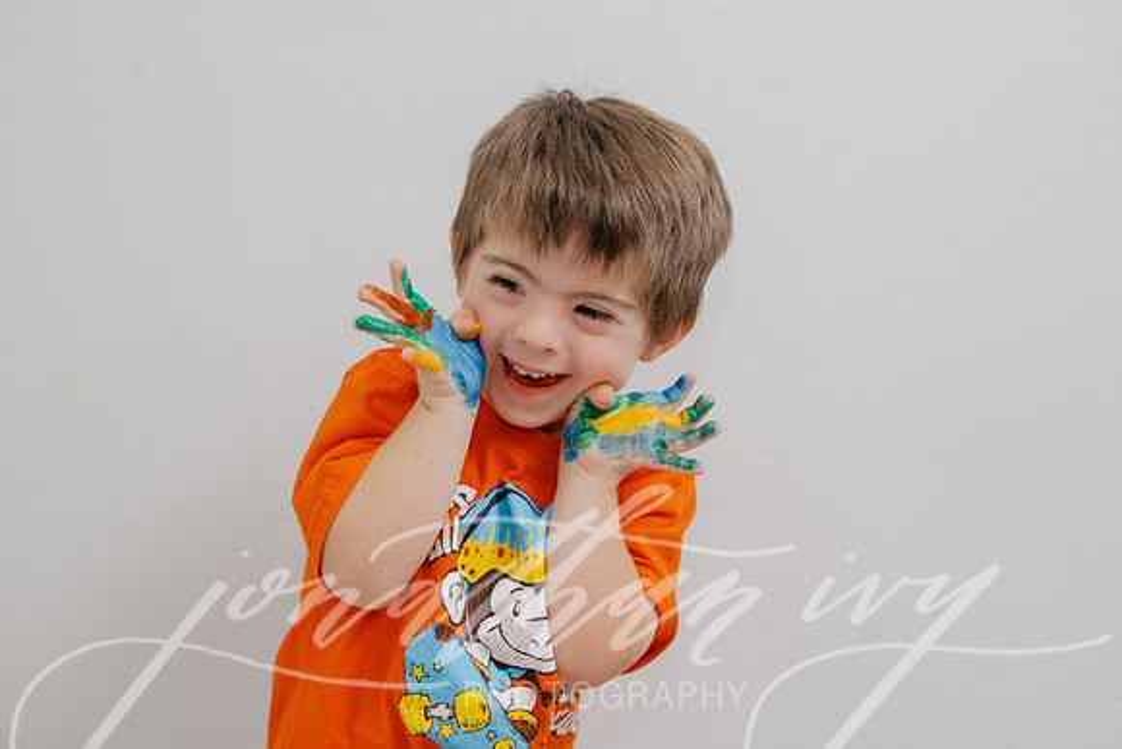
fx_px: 2555
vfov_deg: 16.7
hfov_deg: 24.8
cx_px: 561
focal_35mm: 82
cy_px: 311
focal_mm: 70
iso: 1000
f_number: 5.6
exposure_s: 1/200
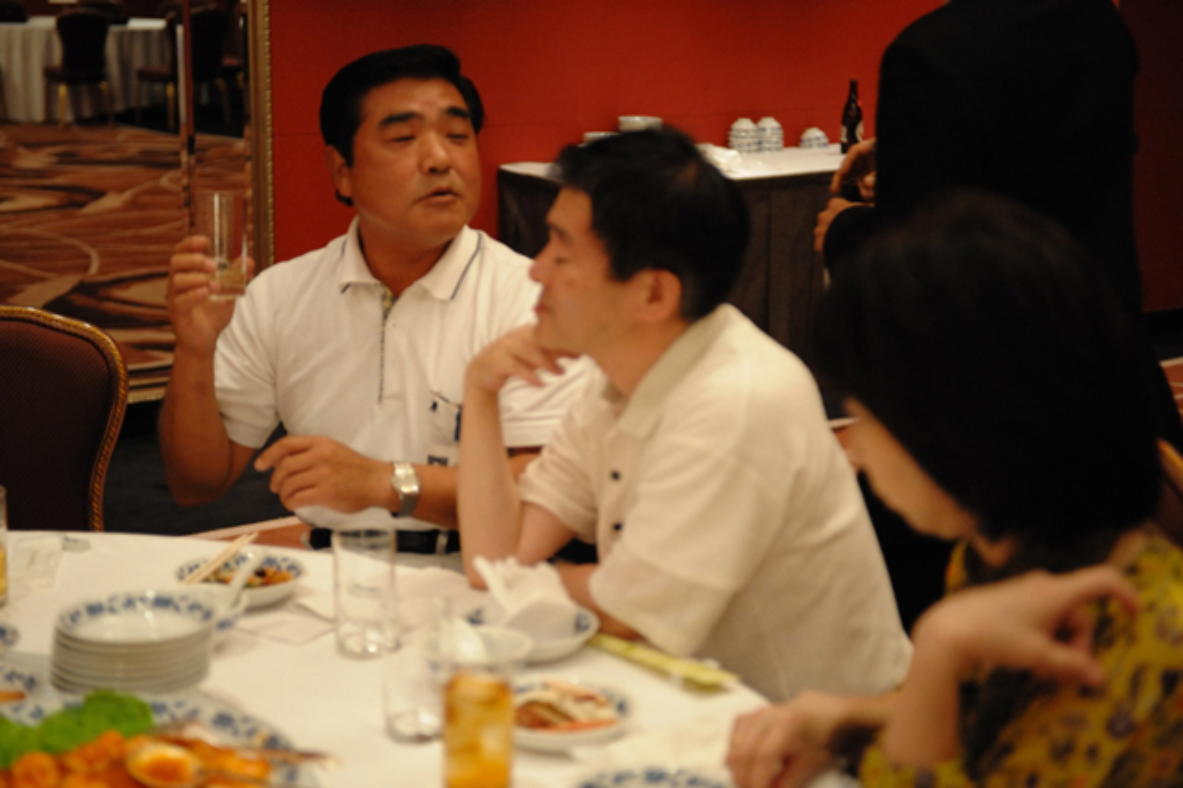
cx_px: 592
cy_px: 394
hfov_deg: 32.4
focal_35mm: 62
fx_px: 2036
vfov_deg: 21.9
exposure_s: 1/125
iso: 3600
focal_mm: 62
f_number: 2.8
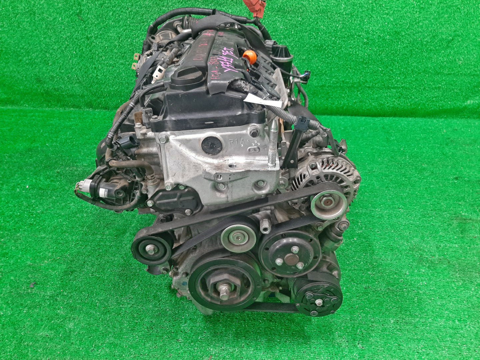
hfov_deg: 67.3
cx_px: 240
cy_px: 180
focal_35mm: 26
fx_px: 361
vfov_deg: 53.1
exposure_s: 1/50
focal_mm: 3.93
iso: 164
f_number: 1.7
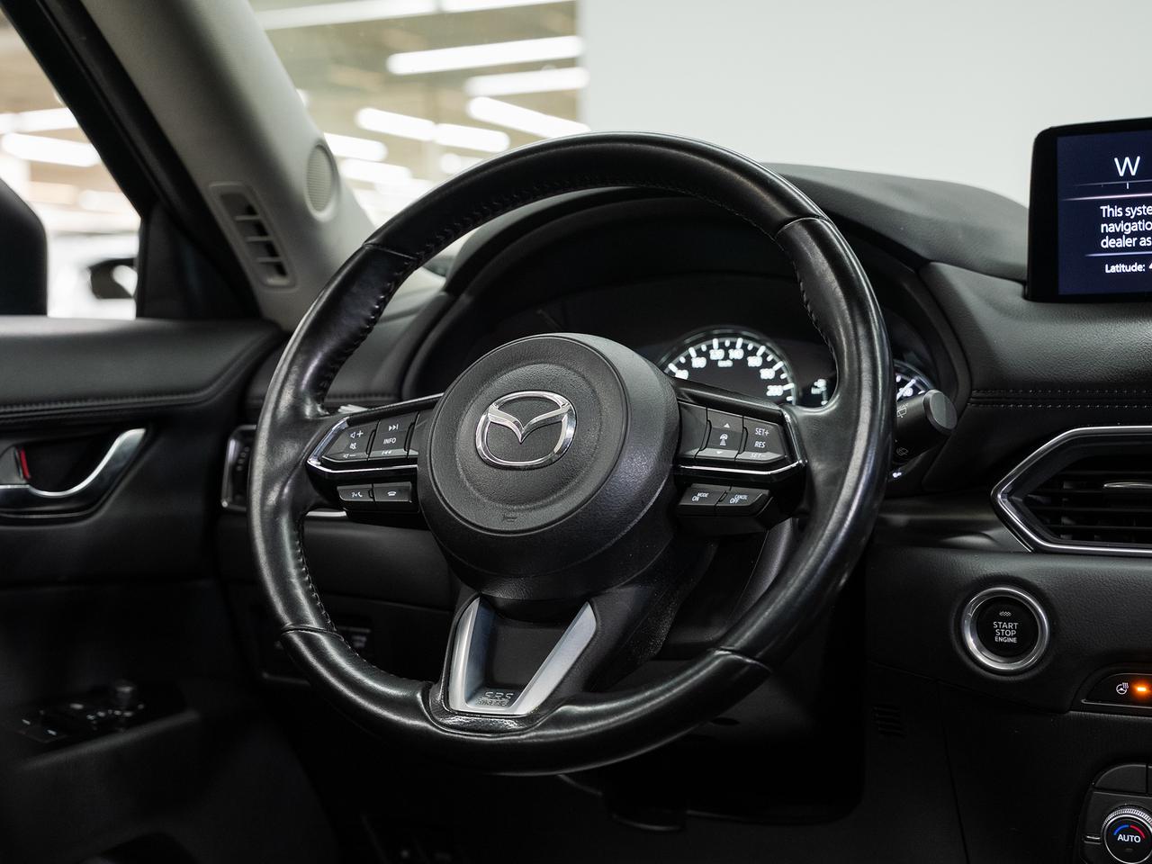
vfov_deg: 28.5
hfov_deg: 37.4
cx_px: 533
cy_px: 428
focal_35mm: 51
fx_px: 1699
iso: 800
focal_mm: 42.8
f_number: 4
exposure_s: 1/50
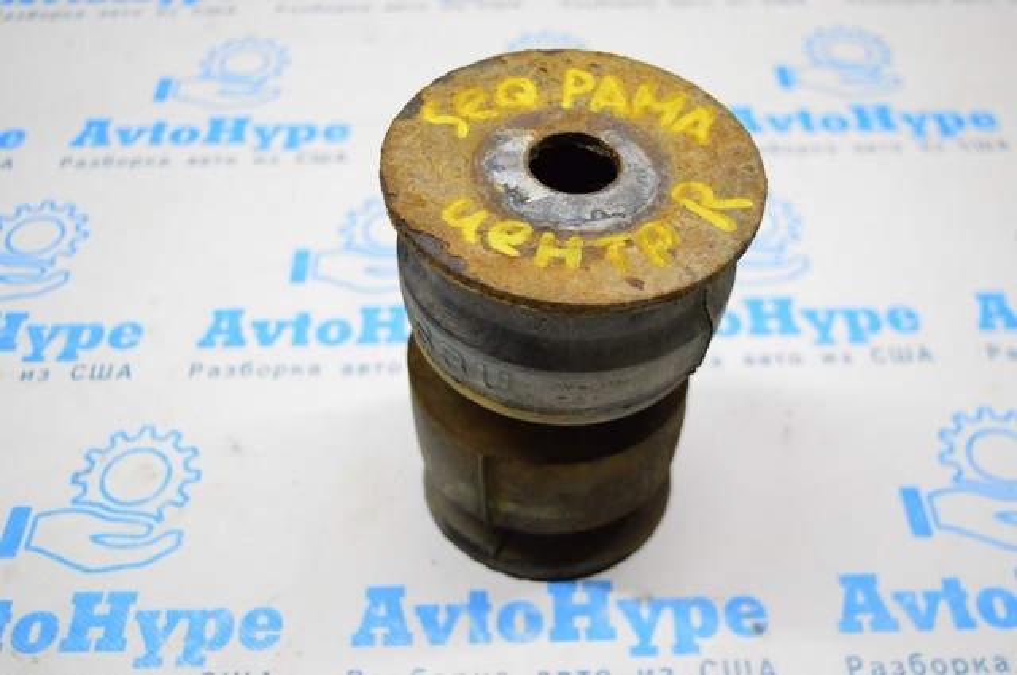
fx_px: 1143
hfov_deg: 48.0
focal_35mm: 40
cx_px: 508
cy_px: 338
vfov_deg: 32.9
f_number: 4
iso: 3200
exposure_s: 1/320
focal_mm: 27
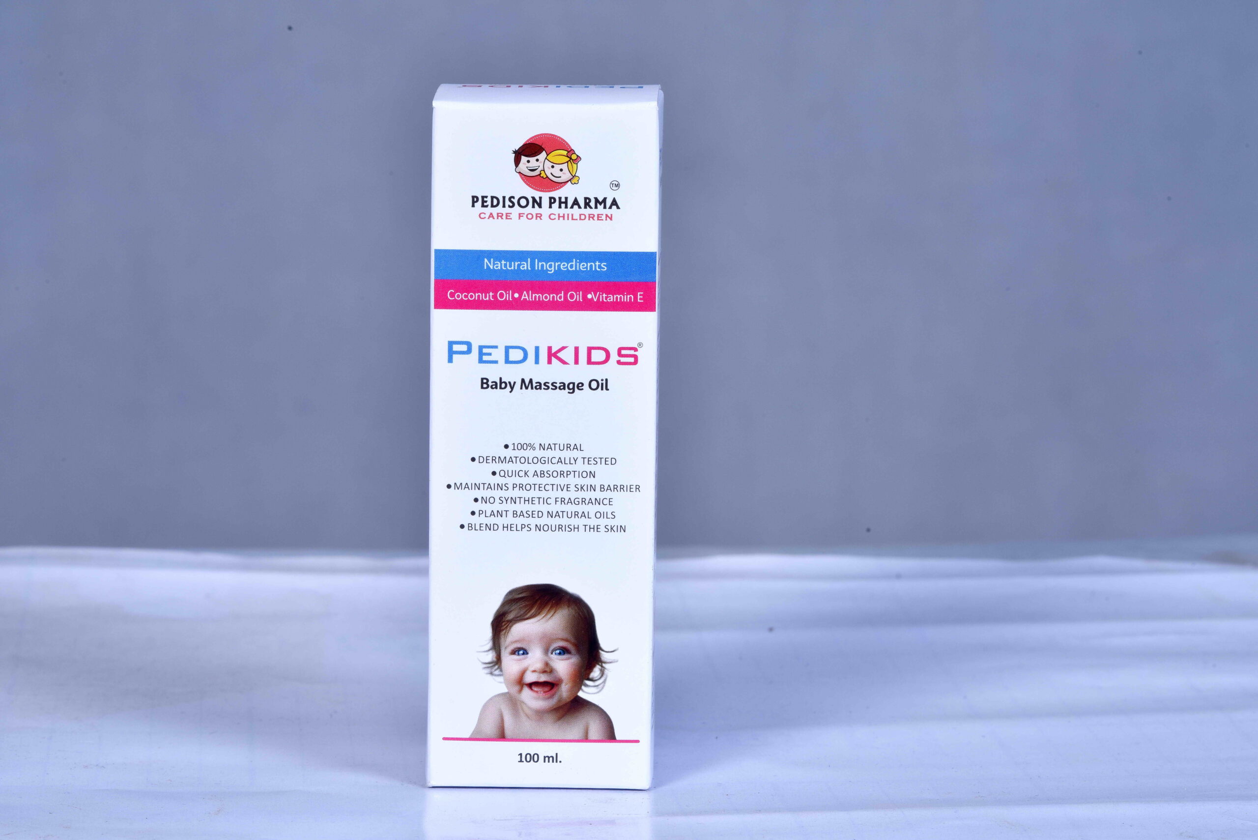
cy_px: 420
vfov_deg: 8.3
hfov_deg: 12.4
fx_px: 5768
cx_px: 629
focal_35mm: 165
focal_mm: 165
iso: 100
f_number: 22
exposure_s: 1/180
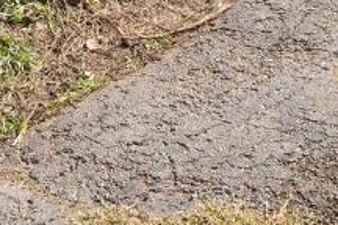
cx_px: 128
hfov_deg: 19.6
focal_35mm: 104
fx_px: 976
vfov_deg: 9.3
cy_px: -527
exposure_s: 1/80
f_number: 8
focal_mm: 10
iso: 400
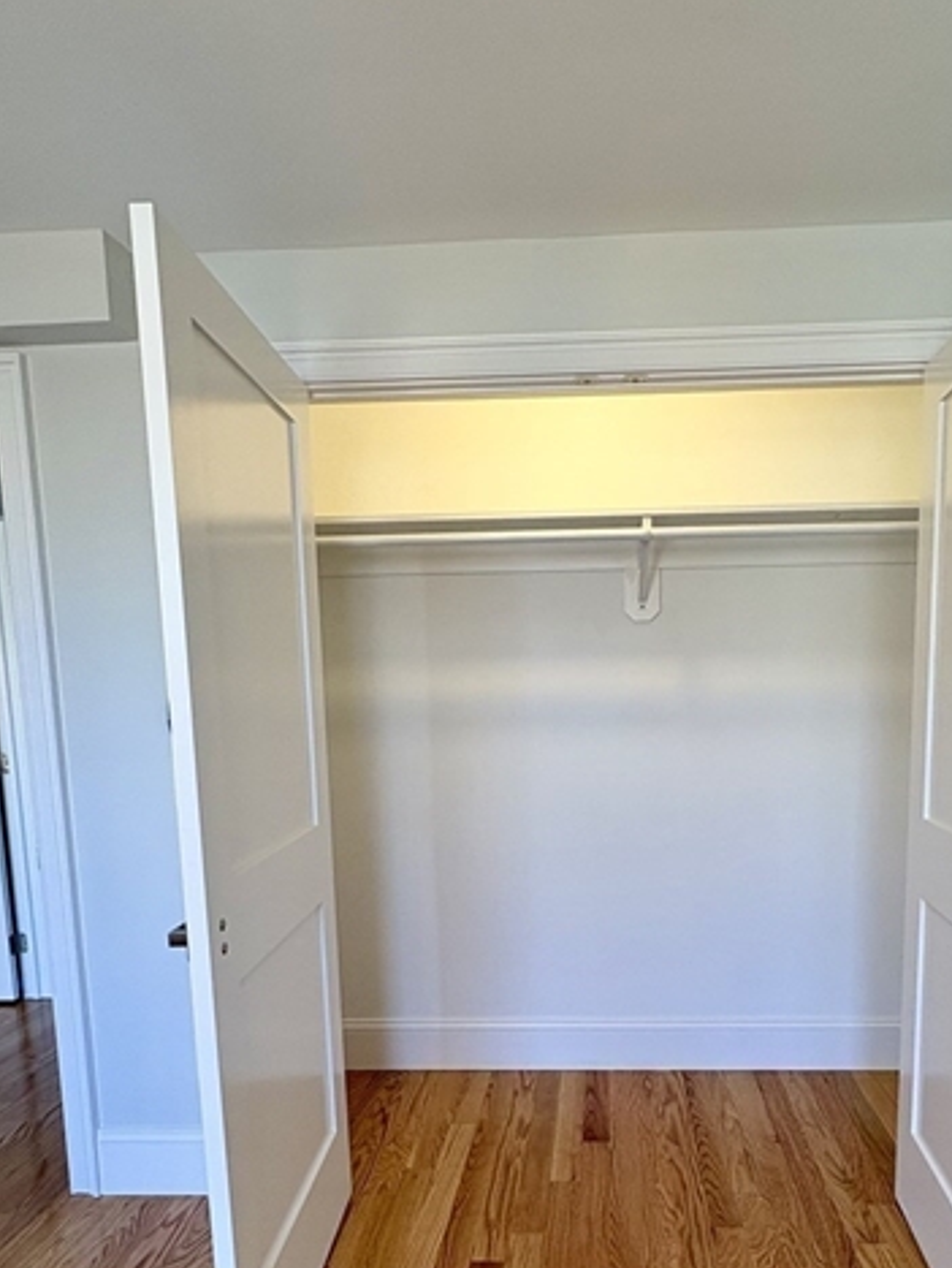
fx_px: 842
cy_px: 787
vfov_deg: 72.7
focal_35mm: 23
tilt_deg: -6.2
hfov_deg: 58.4
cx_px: 575
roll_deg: +1.3
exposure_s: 1/120
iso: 80
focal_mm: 2.22
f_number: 2.2
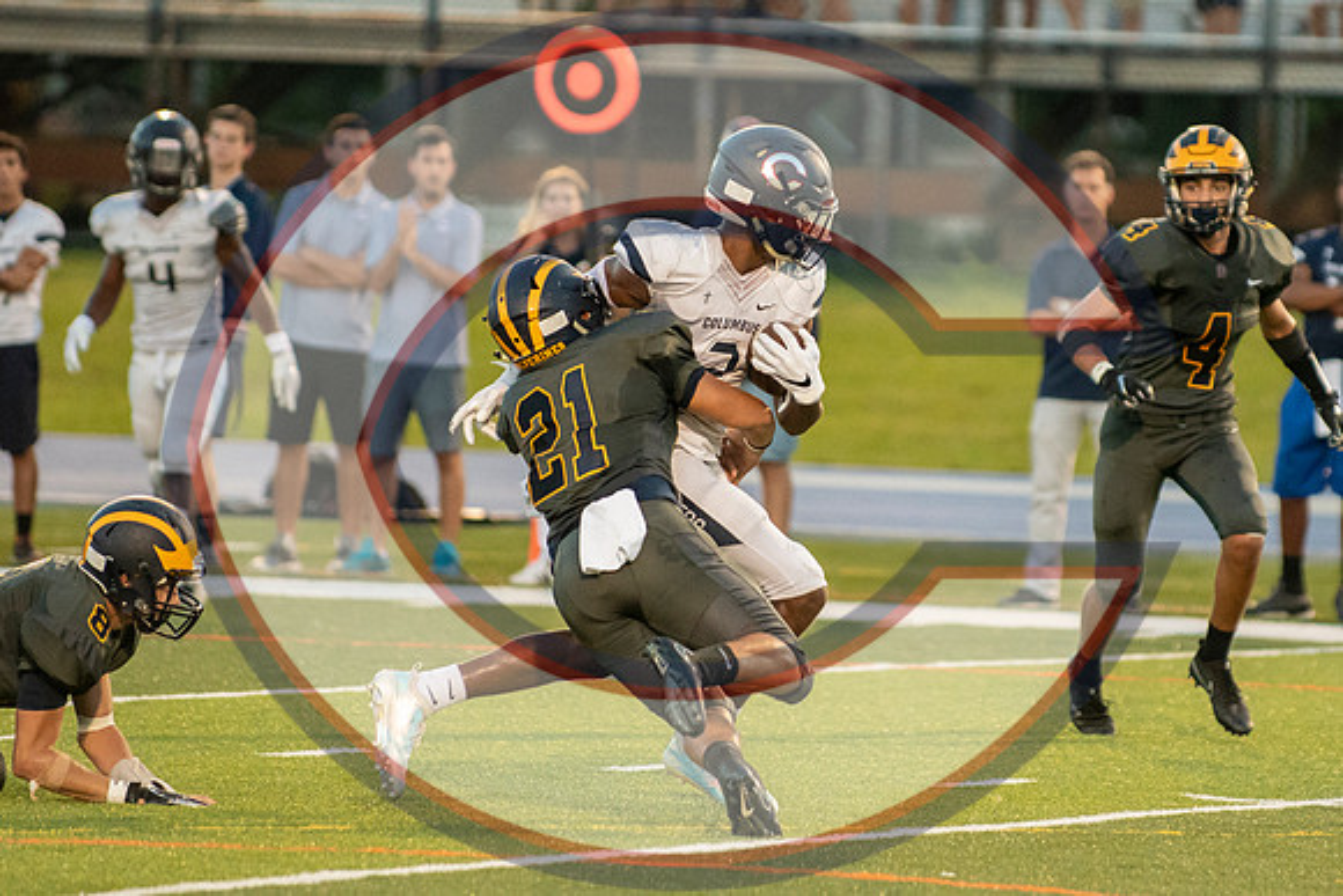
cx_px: 886
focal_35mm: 396
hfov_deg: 5.2
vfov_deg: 3.5
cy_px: 305
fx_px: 14766
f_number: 2.8
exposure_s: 1/1600
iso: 4500
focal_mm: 200
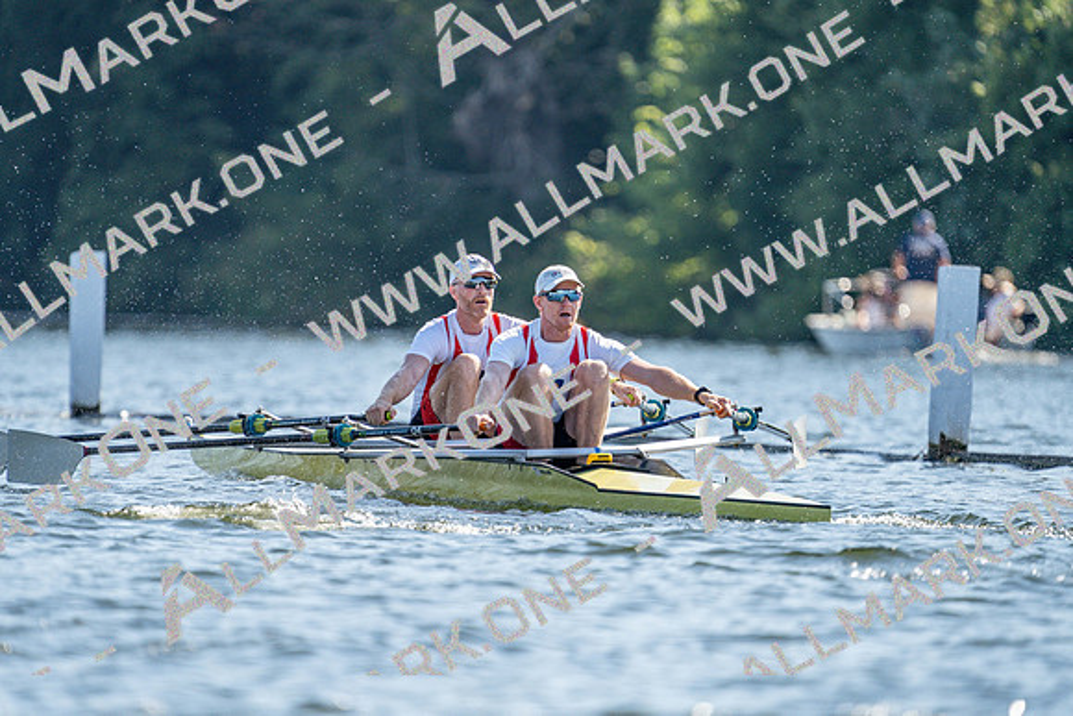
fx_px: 17708
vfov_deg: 2.3
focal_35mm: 594
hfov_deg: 3.5
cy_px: 358
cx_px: 536
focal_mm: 594
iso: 500
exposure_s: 1/1600
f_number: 6.3
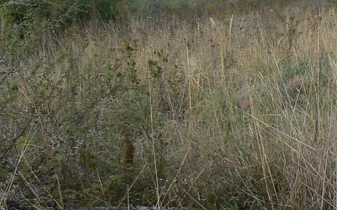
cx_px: 408
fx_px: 891
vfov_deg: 13.4
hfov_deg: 20.1
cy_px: 59
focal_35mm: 97
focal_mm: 6
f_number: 5.6
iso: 80
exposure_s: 1/160
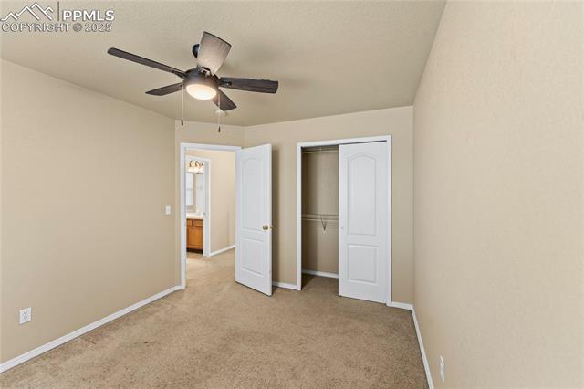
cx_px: 292
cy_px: 194
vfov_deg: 81.1
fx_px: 227
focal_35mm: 14
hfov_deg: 104.3
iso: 500
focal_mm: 14
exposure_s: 1/1.25
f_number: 8
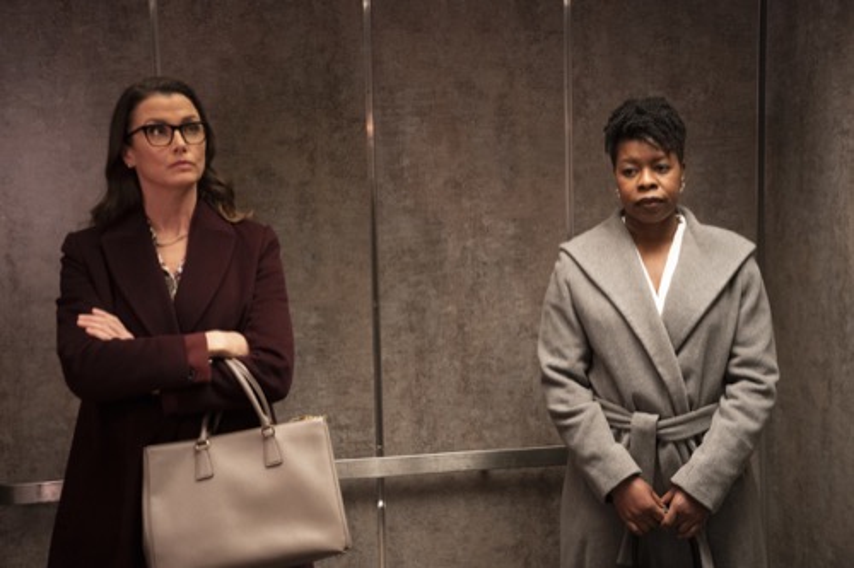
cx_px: 427
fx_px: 1257
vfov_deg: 25.5
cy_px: 284
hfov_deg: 37.5
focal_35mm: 53
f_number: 4
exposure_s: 1/125
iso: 6400
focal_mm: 53
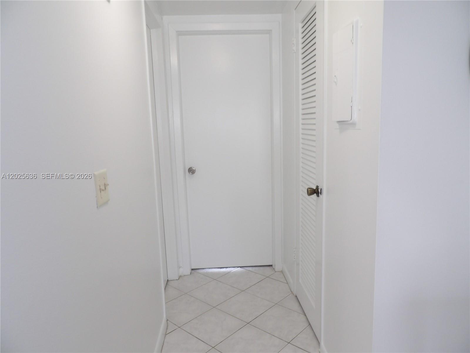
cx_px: 235
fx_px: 326
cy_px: 176
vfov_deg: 56.8
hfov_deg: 71.6
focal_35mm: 24
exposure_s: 1/33
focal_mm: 4.3
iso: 160
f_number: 2.8
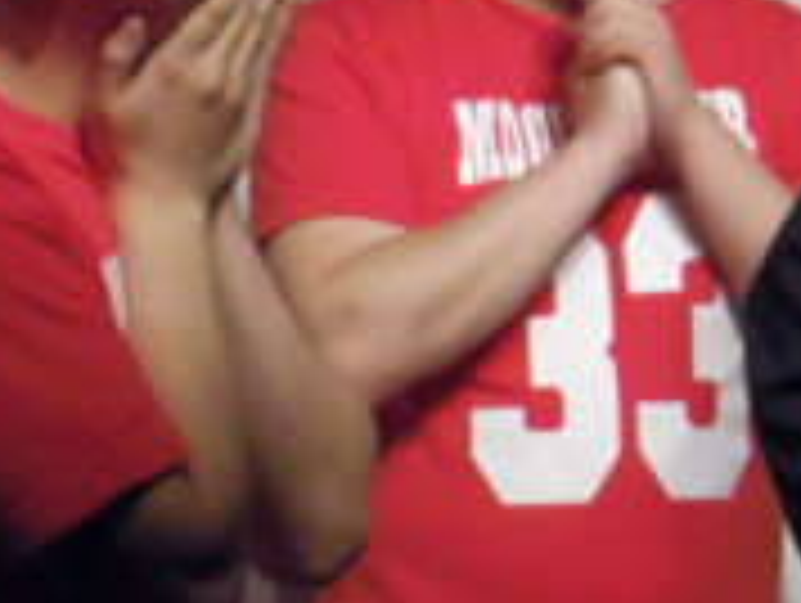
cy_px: -212
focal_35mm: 298
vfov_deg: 5.0
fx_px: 6905
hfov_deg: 6.6
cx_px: 657
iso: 2500
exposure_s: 1/400
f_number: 4.5
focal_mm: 15
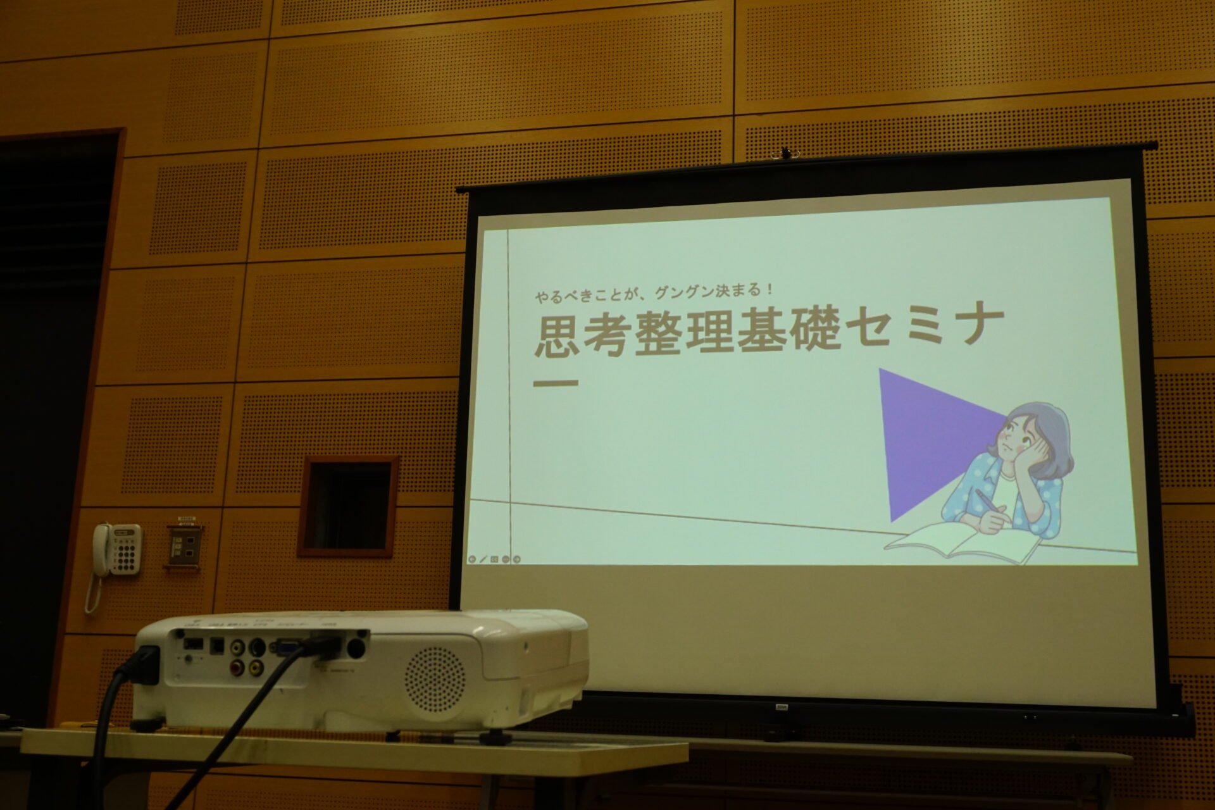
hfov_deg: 49.6
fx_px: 1316
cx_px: 608
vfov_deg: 34.2
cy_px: 405
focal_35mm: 39
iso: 800
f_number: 7.1
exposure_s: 1/125
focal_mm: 26
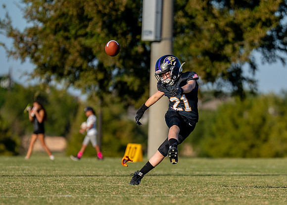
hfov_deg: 4.3
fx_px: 3821
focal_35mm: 469
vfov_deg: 3.1
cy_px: 142
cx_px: 179
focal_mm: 200
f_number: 2.8
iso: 160
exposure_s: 1/3200
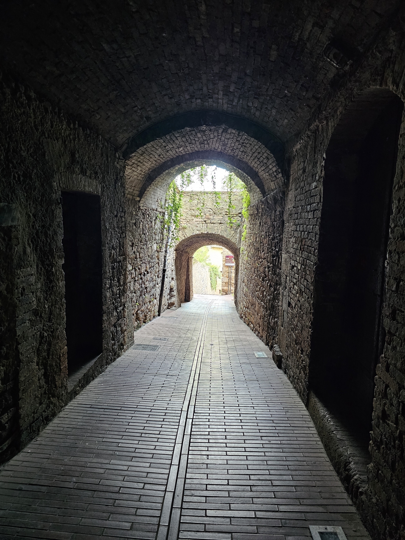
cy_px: 270
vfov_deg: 73.9
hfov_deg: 58.9
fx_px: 359
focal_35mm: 23
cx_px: 202
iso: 1000
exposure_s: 1/100
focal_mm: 6.3
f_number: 1.7
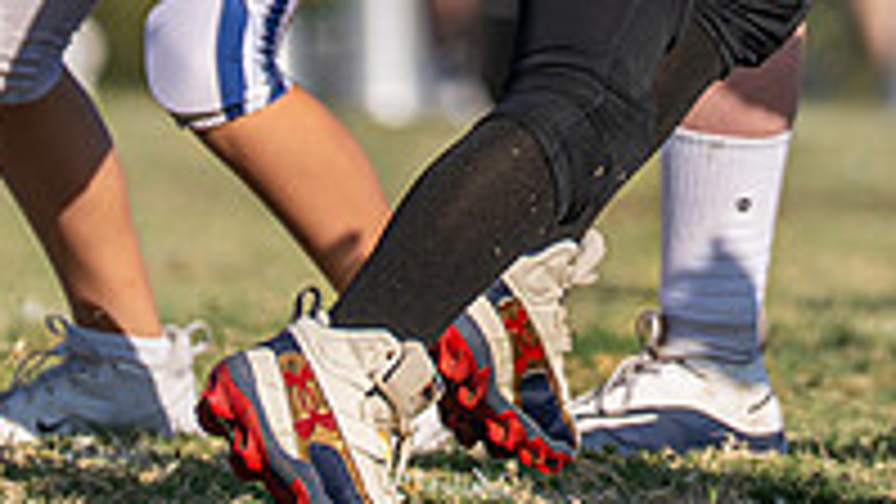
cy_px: -711
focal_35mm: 1346
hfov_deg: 1.6
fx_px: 31983
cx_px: 706
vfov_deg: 0.9
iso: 100
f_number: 2.8
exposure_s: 1/2500
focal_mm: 200
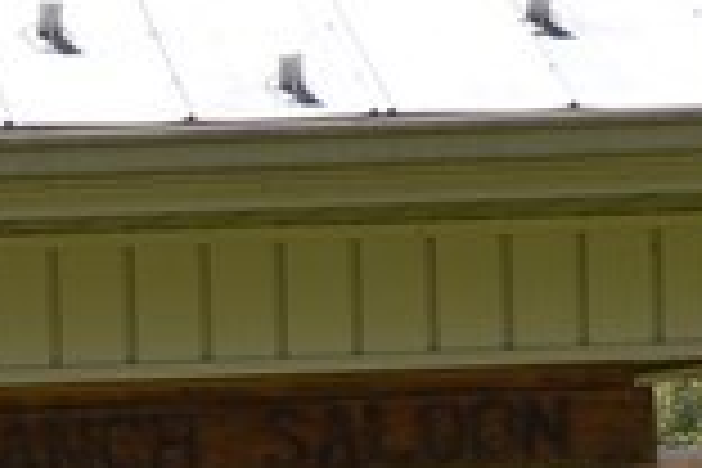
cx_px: -749
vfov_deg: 4.4
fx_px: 6103
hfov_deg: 6.4
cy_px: 716
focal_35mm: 313
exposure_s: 1/200
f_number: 5.6
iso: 100
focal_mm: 30
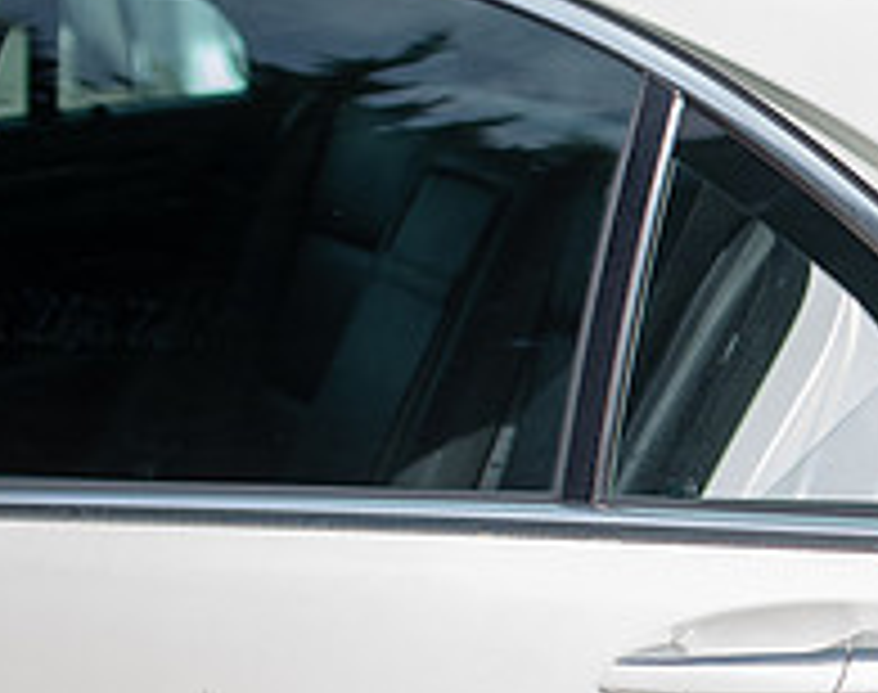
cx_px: 1579
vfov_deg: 12.5
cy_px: 476
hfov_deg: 14.1
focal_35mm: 122
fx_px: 3154
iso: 100
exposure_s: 1/1250
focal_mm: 35
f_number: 2.8
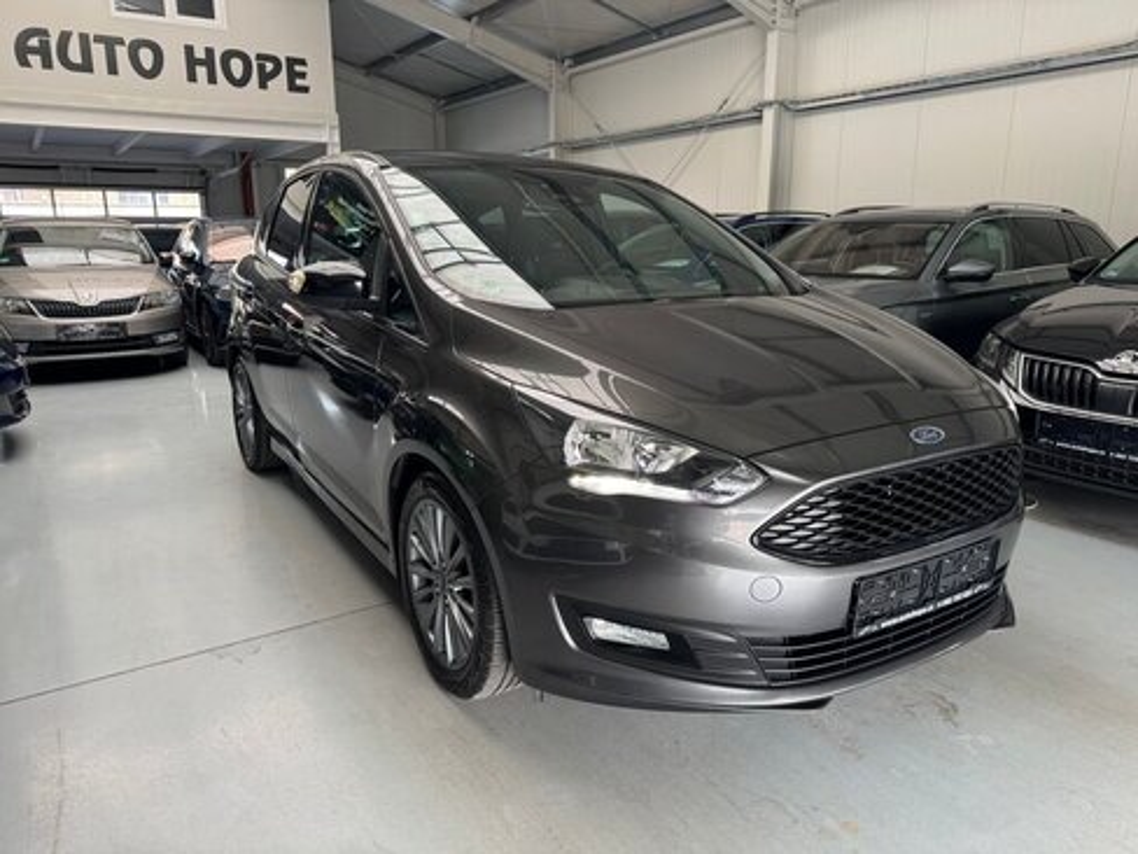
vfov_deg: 56.8
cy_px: 427
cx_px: 569
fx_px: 789
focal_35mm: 24
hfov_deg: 71.6
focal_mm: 6.76
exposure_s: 1/121
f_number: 1.78
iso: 160
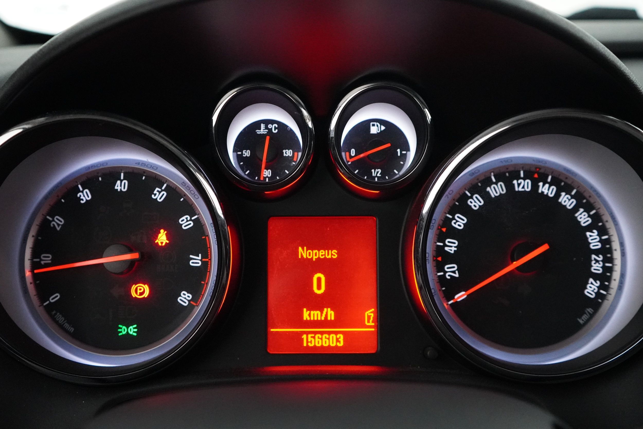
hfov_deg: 46.4
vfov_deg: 31.9
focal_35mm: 42
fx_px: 750
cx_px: 322
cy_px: 214
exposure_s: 1/40
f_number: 3.5
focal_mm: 28
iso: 6400
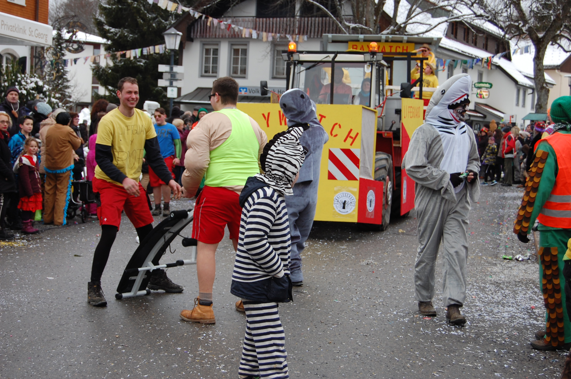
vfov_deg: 23.7
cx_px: 286
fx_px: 903
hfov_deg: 35.1
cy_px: 190
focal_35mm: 57
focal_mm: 38
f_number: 5.6
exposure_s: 1/125
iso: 280
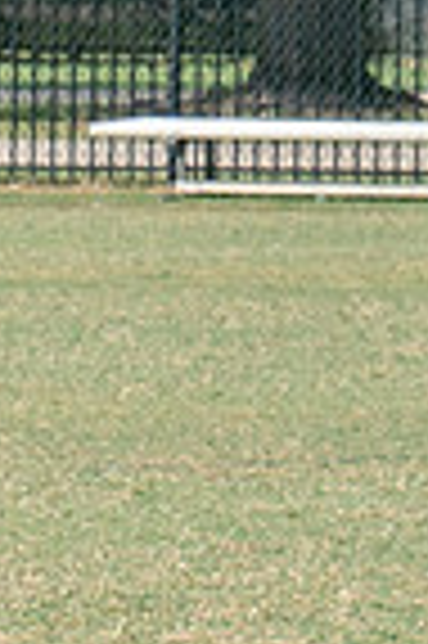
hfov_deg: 1.5
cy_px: 361
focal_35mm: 900
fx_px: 16088
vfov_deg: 2.3
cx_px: 1231
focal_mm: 70
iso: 250
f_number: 5.6
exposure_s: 1/1000
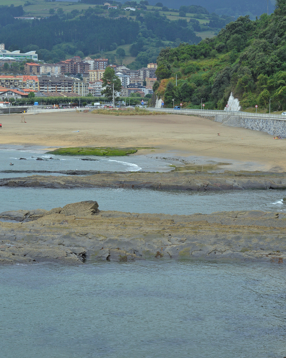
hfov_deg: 20.1
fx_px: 804
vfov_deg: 25.1
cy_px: 182
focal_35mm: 76
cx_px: 117
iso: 400
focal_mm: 50
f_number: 7.1
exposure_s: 1/200
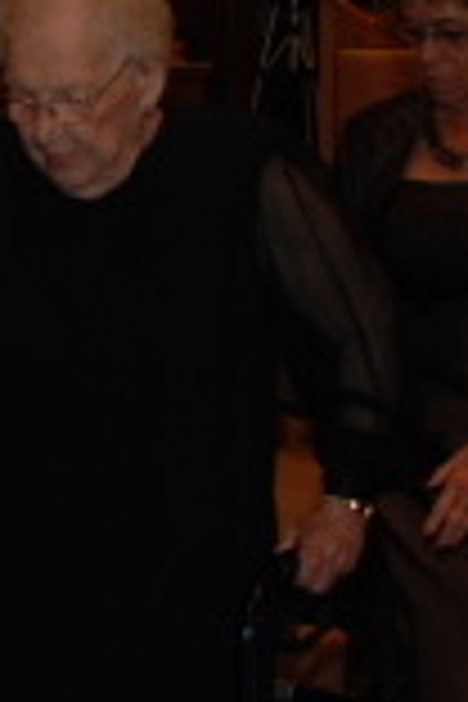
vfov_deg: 13.9
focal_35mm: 148
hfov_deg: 9.3
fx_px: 2886
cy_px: 382
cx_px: 176
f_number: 4
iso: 200
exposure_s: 1/60
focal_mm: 24
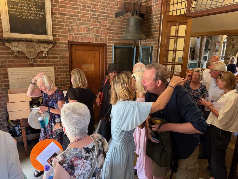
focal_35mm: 24
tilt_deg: -12.3
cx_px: 119
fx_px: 165
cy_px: 90
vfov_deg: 56.8
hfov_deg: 71.6
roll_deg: -2.5
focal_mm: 6.76
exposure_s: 1/60
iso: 400
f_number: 1.78
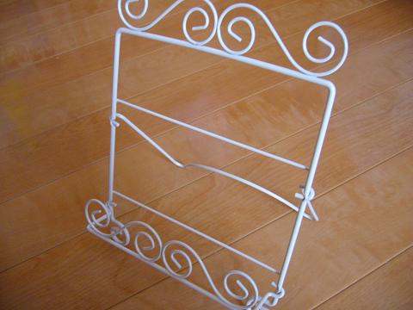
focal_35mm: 35
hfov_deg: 52.6
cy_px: 155
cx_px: 206
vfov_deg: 40.7
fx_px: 418
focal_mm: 5.8
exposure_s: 1/13
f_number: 2.8
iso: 200
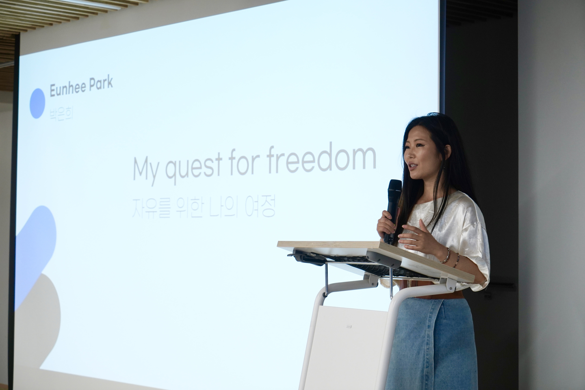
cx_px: 292
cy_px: 195
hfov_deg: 28.8
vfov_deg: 19.5
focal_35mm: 70
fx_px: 1137
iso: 1000
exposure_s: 1/100
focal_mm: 70
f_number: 5.6
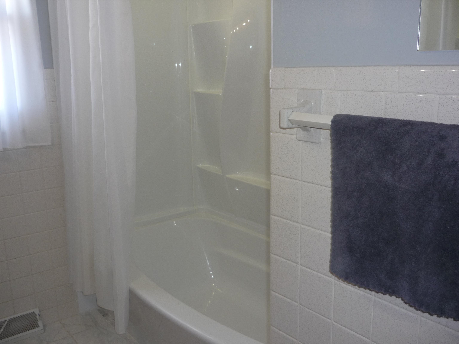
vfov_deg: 42.9
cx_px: 230
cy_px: 172
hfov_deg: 55.4
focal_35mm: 33
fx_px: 438
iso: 100
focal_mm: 5.5
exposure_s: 1/30
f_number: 2.8
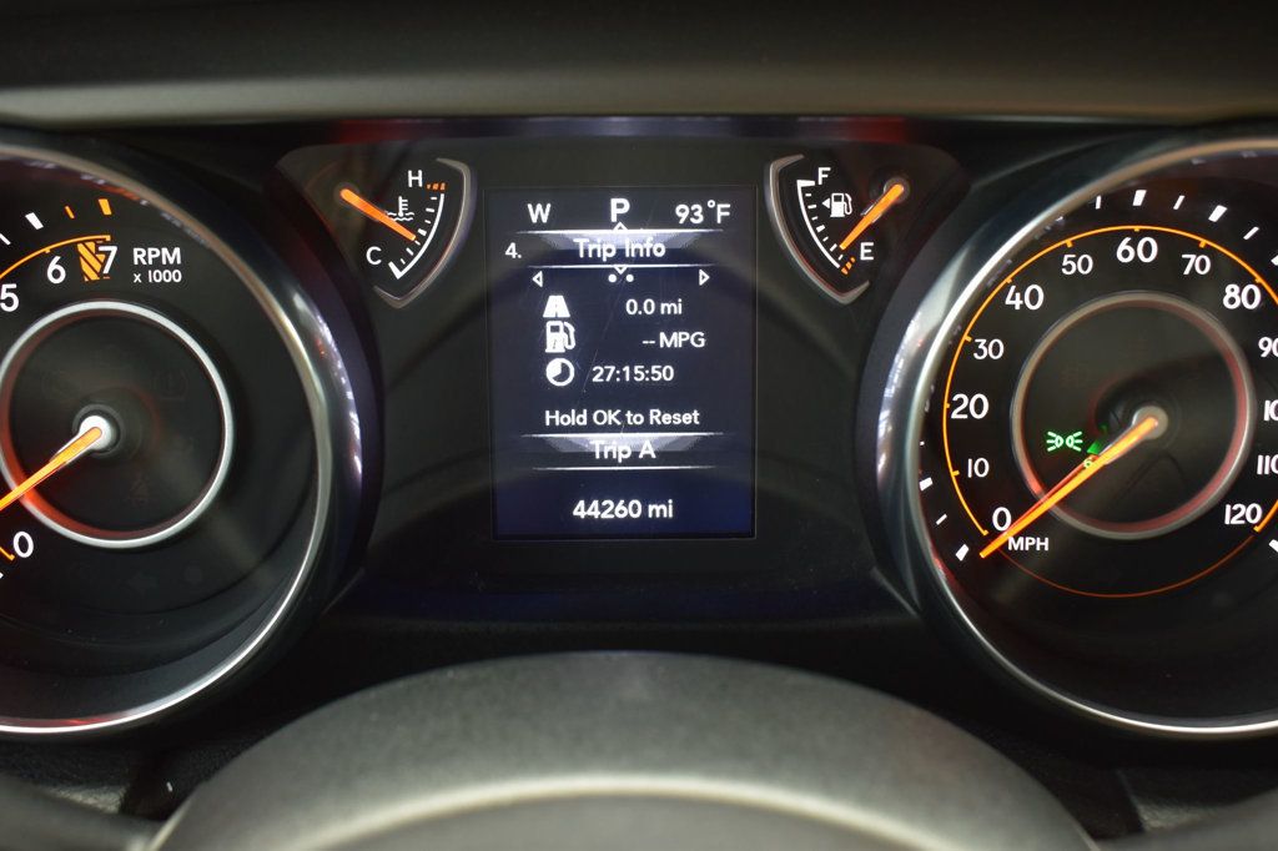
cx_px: 639
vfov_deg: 36.8
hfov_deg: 53.1
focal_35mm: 36
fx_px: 1278
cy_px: 426
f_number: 6.3
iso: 720
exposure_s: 1/15
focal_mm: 24
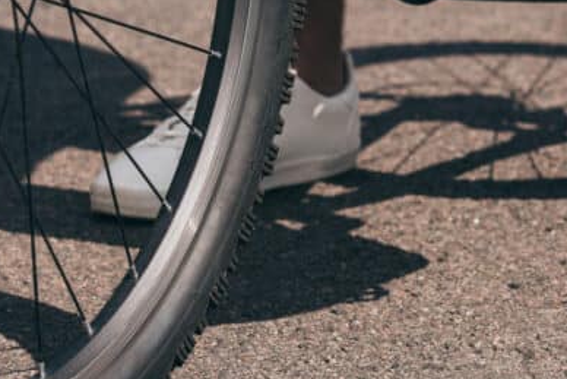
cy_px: -59
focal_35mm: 207
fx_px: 3261
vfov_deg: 6.6
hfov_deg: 9.9
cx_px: 440
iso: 100
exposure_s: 1/500
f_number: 5.6
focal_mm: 85
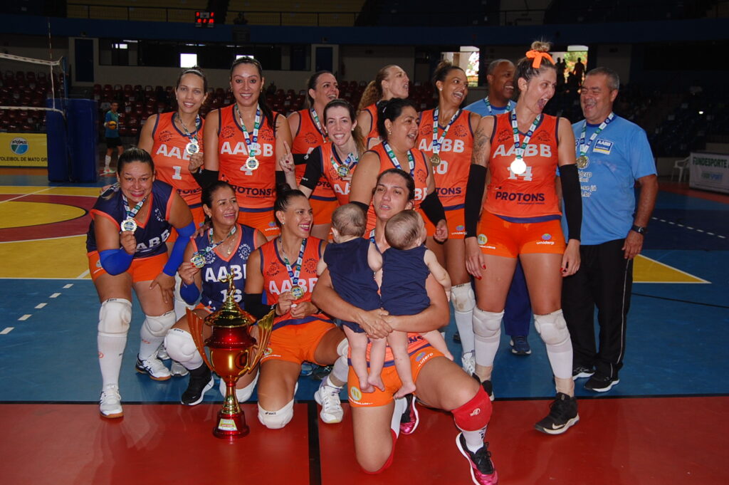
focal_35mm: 36
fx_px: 728
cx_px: 364
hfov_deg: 53.2
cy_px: 242
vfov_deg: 36.8
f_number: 5.6
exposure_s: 1/125
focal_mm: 24
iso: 320
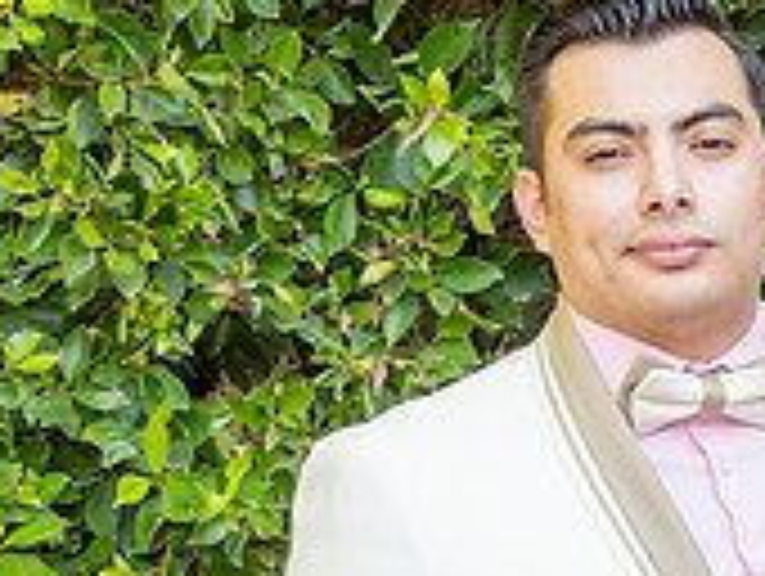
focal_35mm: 184
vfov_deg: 8.0
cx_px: 1057
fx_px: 4072
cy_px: 824
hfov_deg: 10.4
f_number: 5
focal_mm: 45
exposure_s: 1/125
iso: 320
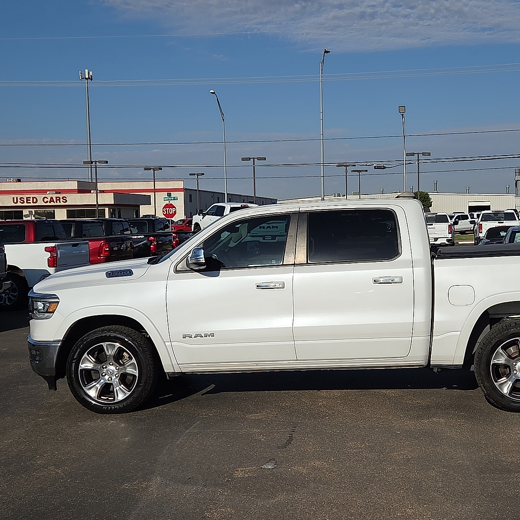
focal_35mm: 52
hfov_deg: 32.6
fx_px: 884
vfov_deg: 32.8
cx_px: 338
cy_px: 260
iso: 48
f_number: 1.8
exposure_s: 1/10000
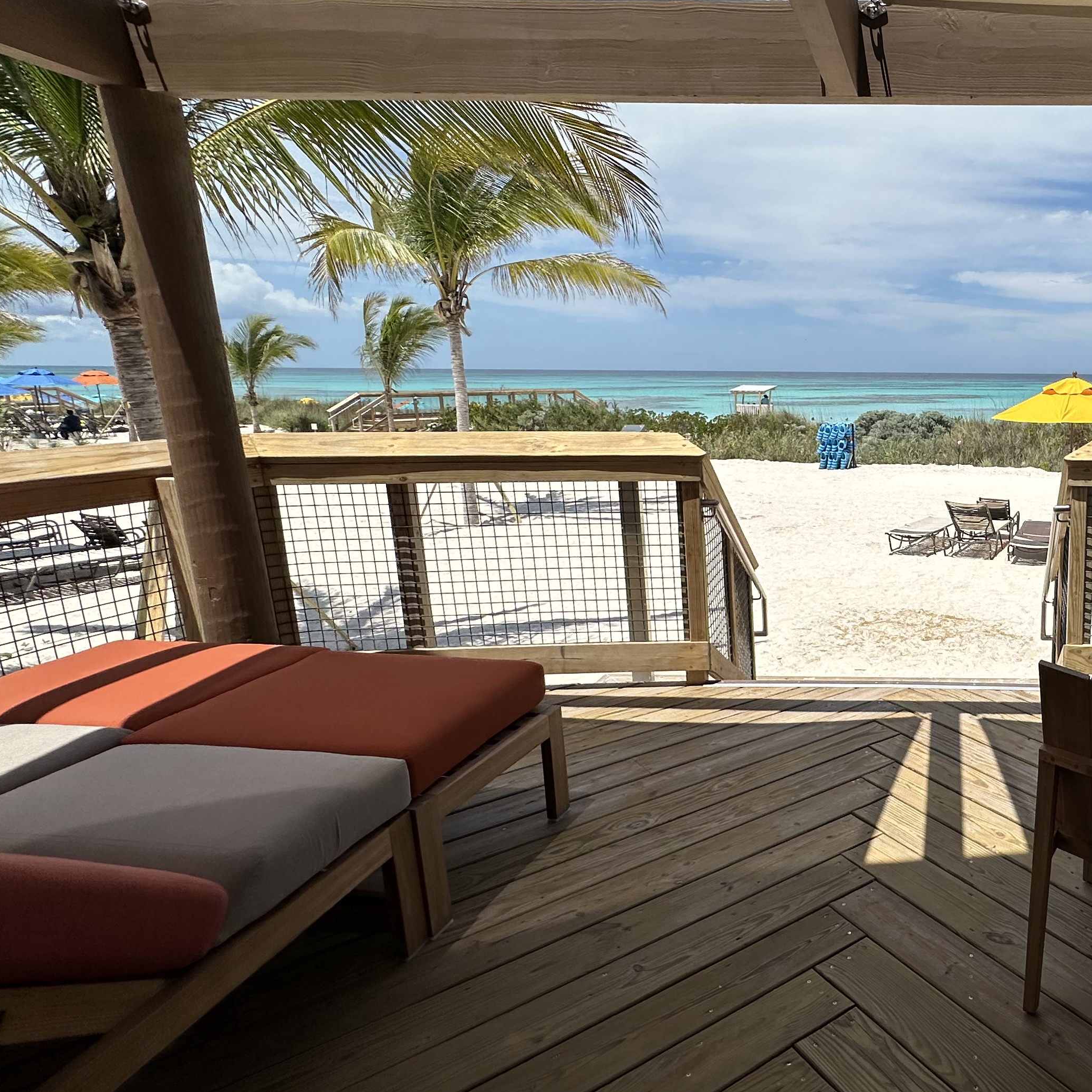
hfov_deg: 57.5
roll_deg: -0.4
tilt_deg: -14.2
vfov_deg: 65.0
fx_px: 857
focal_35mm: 24
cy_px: 557
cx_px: 947
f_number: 2.2
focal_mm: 2.22
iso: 50
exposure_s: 1/4464
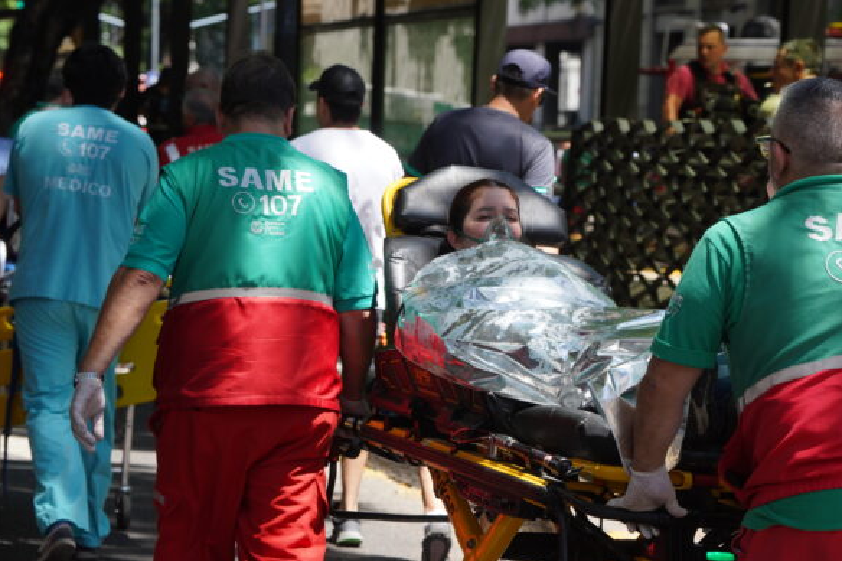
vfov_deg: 9.6
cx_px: 470
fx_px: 3343
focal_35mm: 143
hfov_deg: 14.4
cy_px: 299
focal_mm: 120
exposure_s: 1/640
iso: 800
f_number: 8
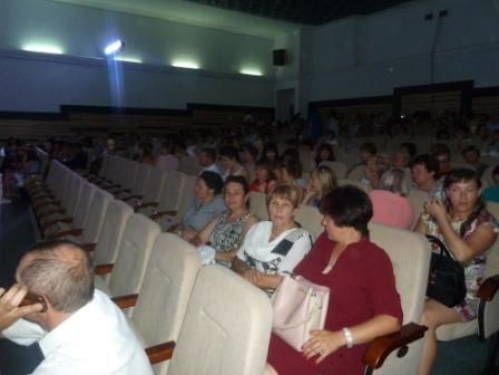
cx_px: 250
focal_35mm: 25
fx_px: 360
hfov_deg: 69.4
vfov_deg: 54.9
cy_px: 188
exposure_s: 1/60
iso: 400
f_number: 3.3
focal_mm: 4.1
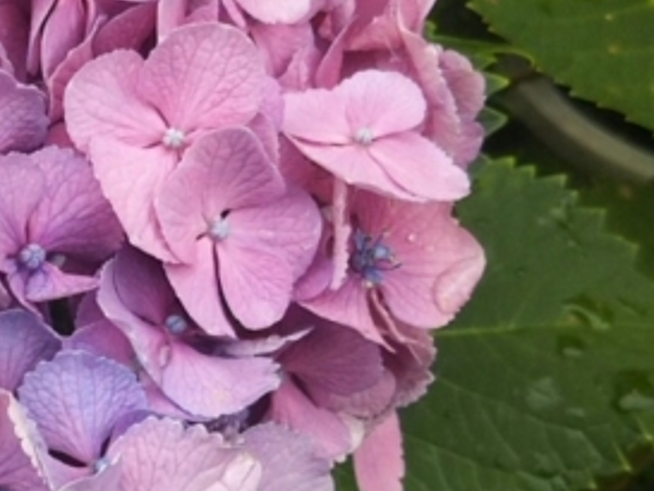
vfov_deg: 16.8
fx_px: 1663
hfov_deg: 21.8
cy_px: 201
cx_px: 74
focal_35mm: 88
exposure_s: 1/120
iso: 40
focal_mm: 4
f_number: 2.2
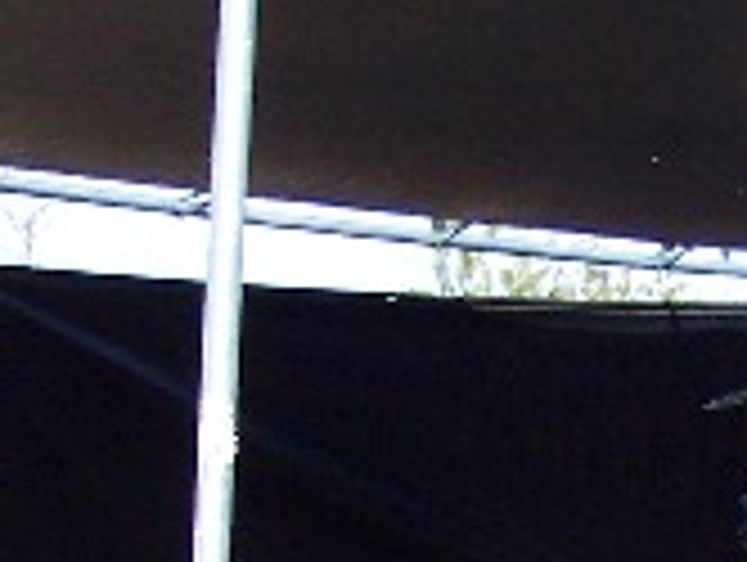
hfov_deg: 10.1
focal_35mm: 183
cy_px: 800
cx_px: 1440
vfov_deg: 8.0
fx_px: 3955
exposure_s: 1/700
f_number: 2.8
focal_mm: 8
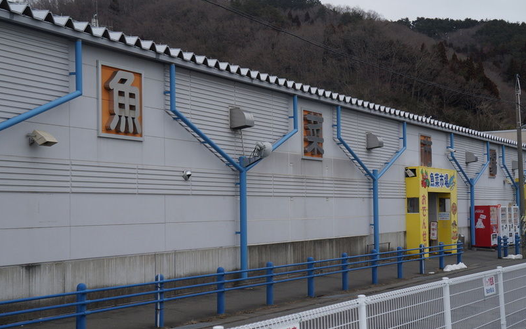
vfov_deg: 21.4
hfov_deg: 33.7
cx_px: 265
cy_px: 172
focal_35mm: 61
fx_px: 867
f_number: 5.6
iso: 200
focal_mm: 39
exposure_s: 1/250
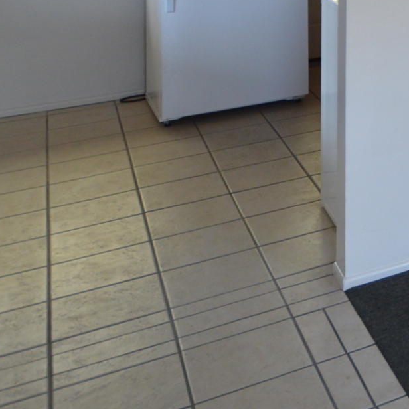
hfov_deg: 19.6
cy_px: -161
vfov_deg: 23.5
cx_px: 756
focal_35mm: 62
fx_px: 829
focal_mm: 10
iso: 400
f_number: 4
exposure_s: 1/60
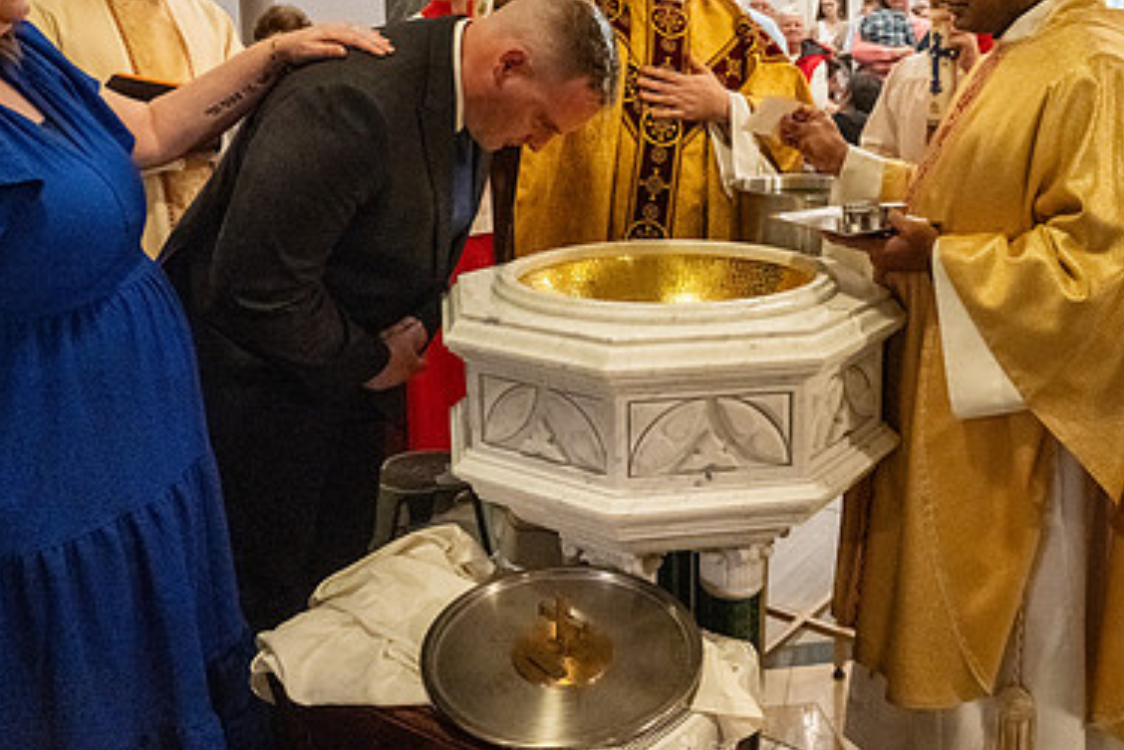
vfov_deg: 35.4
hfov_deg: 51.7
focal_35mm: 37
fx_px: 1156
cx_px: 637
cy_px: 223
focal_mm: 24
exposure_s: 1/60
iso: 5000
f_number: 4.5
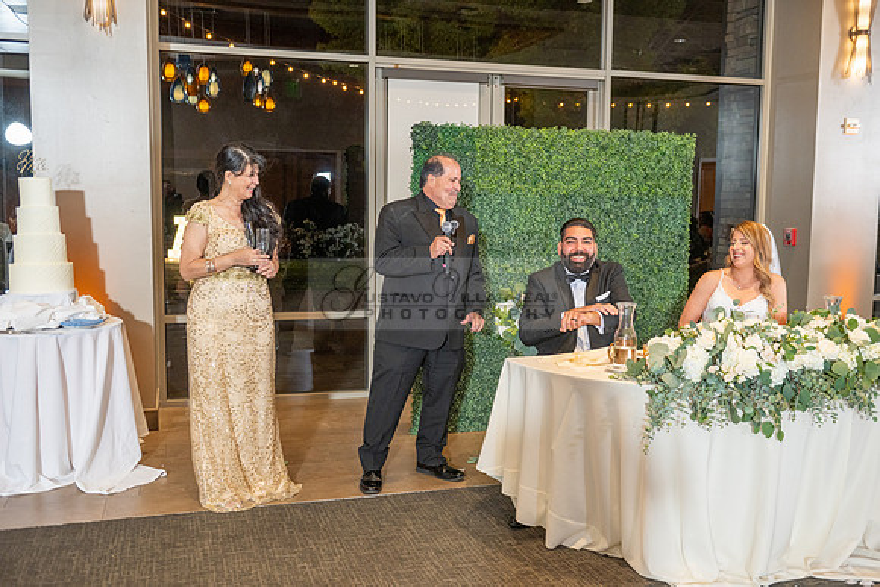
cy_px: 294
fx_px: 856
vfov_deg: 37.9
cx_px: 440
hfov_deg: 54.4
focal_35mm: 35
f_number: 3.5
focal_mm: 35
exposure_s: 1/160
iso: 800
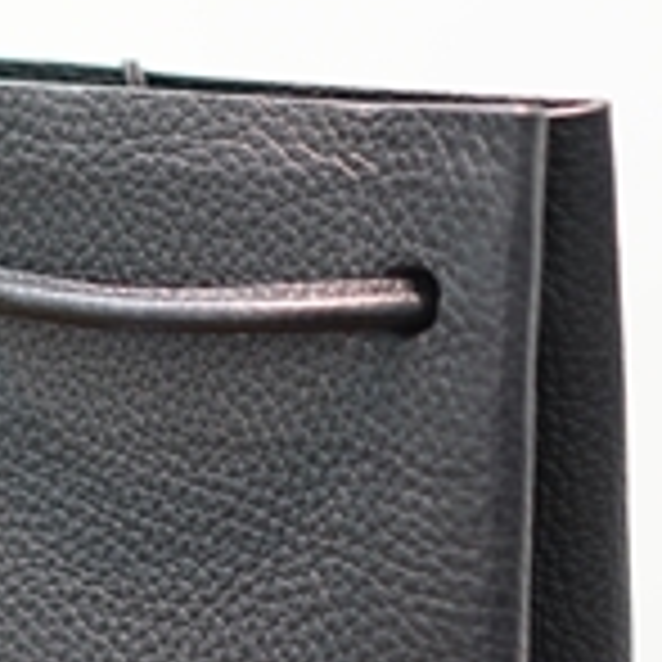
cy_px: 426
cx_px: -153
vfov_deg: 6.9
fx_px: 5496
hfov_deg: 6.8
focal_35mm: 254
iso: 500
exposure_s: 1/60
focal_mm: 55
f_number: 1.8
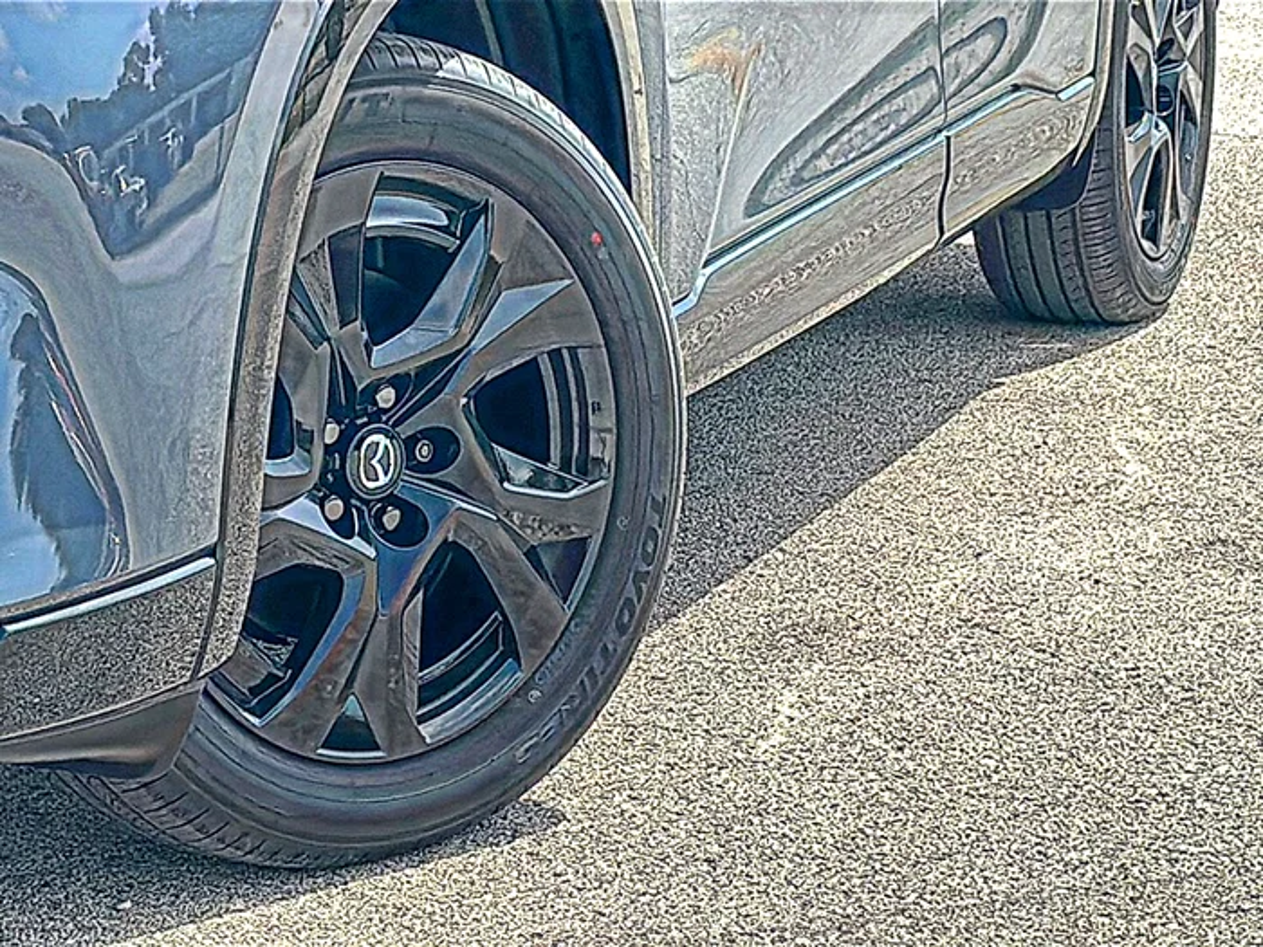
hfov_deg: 19.6
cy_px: 474
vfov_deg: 14.8
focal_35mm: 100
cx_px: 632
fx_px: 3649
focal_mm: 6.86
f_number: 1.78
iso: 80
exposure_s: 1/4049
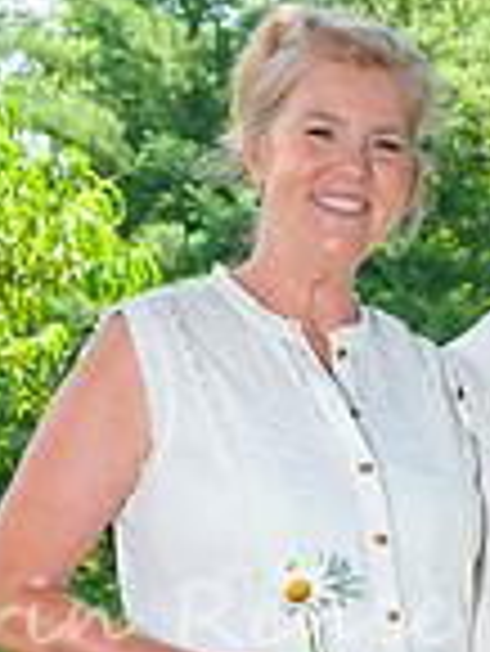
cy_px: 463
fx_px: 3373
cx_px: 483
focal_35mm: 179
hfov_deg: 8.3
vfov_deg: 11.0
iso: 640
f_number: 14
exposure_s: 1/125
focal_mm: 60
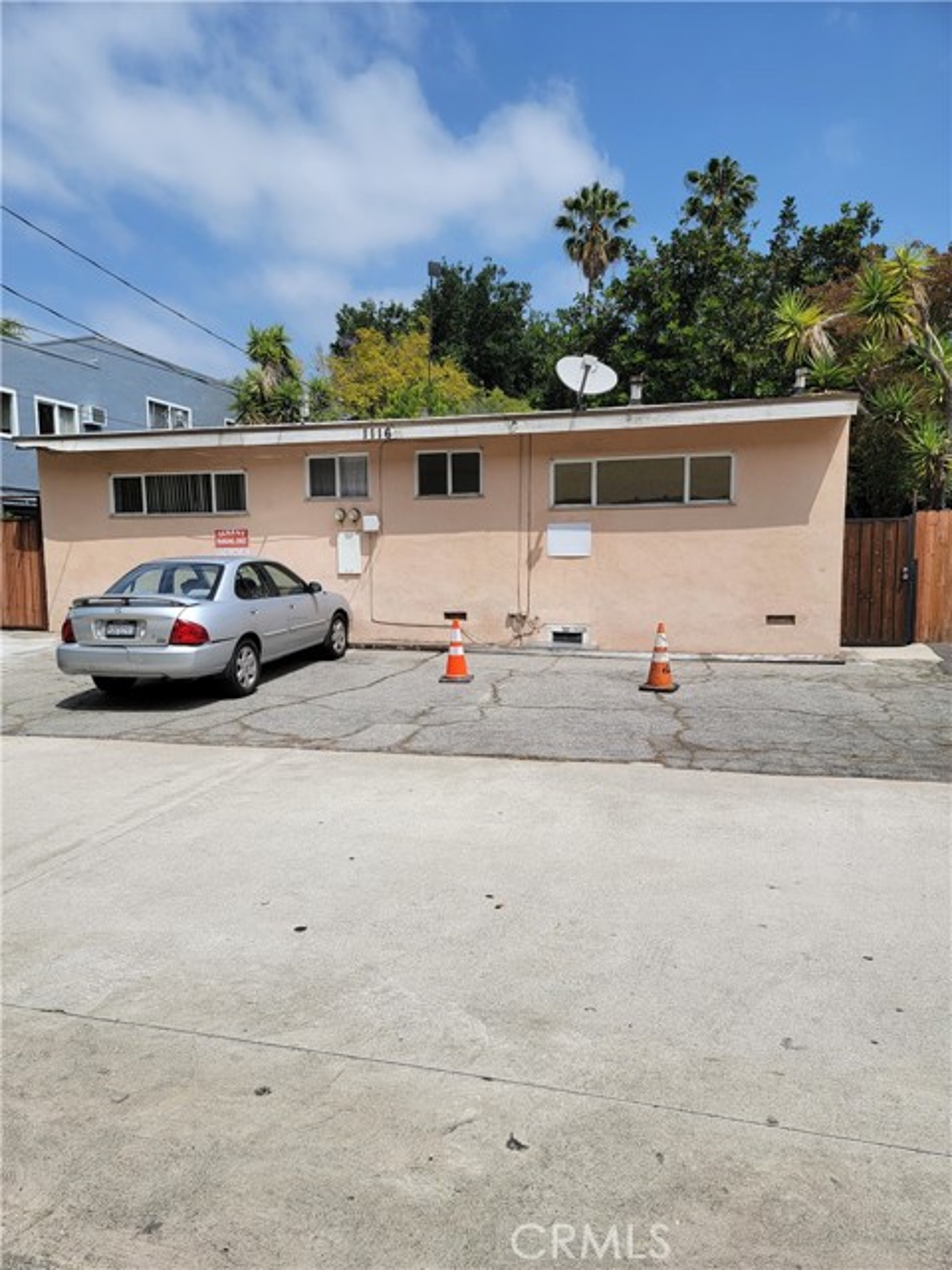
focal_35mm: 24
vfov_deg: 71.6
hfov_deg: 56.8
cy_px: 635
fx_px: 880
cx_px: 476
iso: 16
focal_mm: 6.7
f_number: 1.8
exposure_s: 1/1546
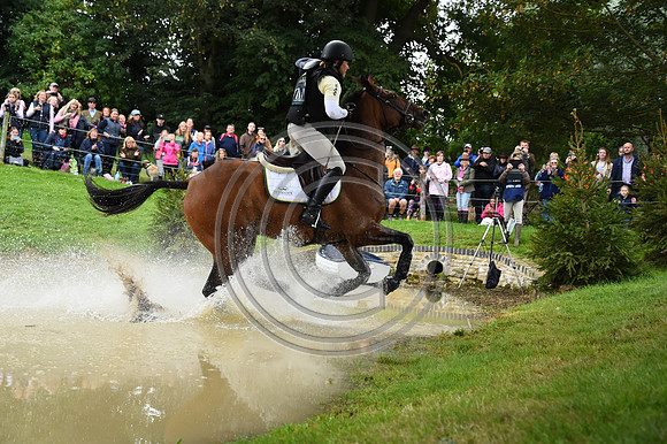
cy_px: 222
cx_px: 334
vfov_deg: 29.2
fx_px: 852
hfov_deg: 42.8
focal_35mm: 46
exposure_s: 1/1600
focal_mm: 46
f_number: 4.2
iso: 2200
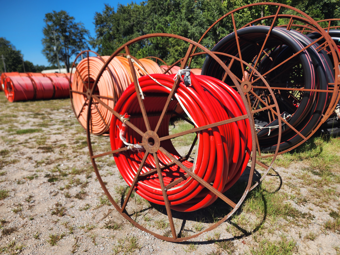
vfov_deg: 58.9
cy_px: 128
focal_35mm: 23
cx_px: 170
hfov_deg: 73.9
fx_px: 226
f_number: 1.8
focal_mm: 6.4
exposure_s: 1/885
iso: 12
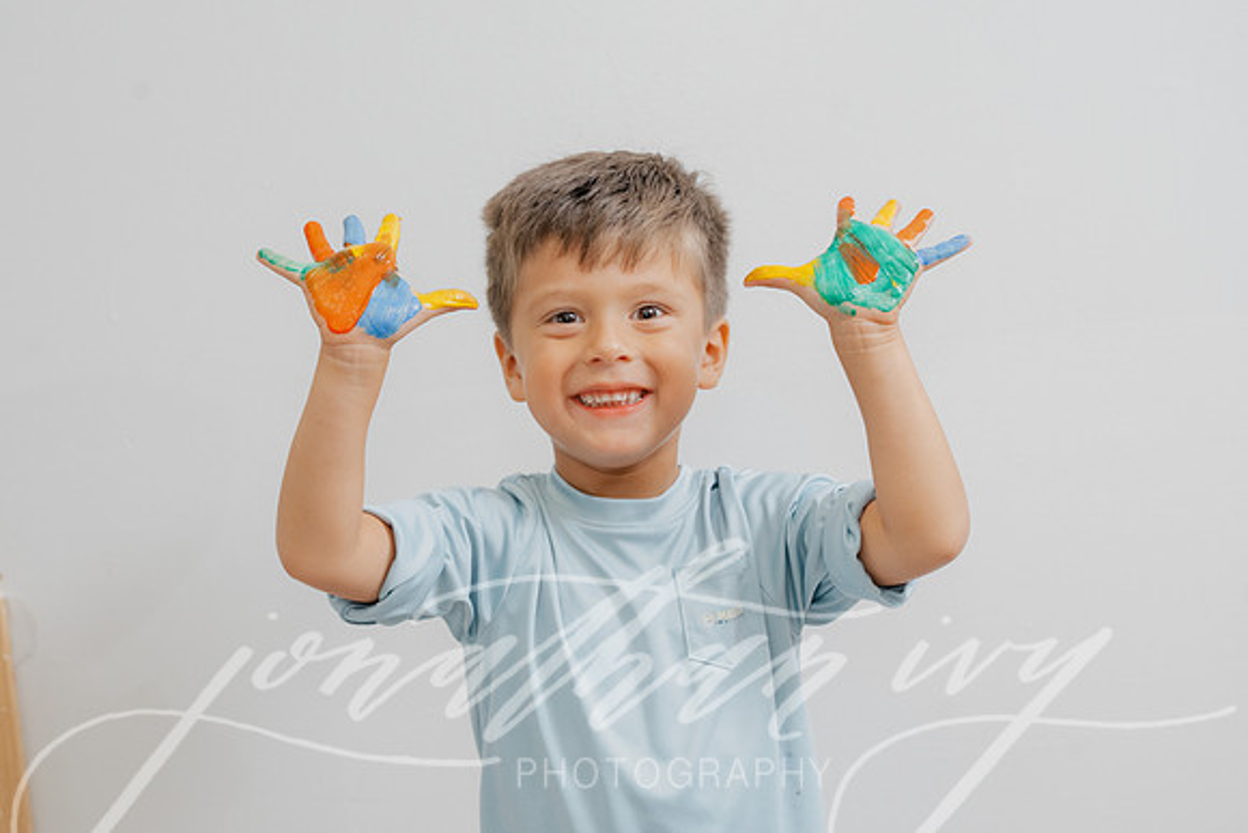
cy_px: 354
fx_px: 2793
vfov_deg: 16.9
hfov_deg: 25.2
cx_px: 607
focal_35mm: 81
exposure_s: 1/200
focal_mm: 70
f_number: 5.6
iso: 1250
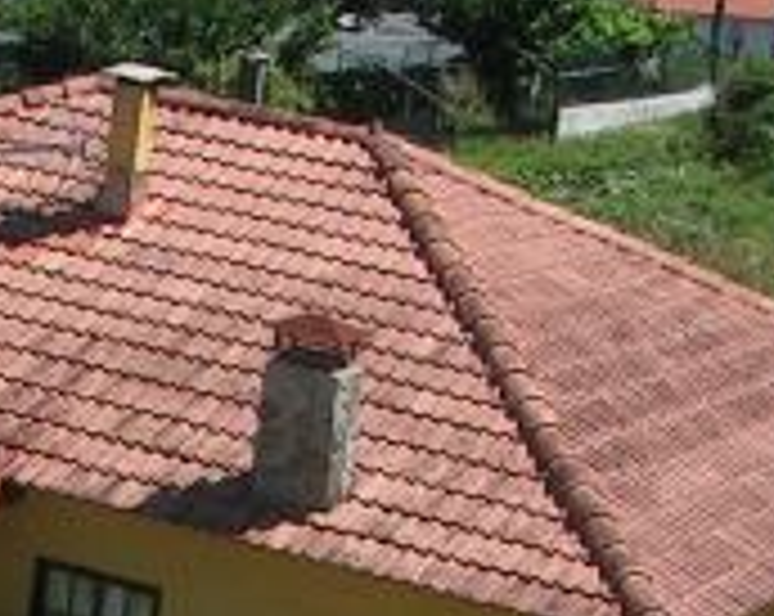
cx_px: -22
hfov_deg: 11.1
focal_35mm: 173
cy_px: 904
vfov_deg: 8.7
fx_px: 3956
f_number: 5.6
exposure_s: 1/400
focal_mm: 5.8
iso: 50
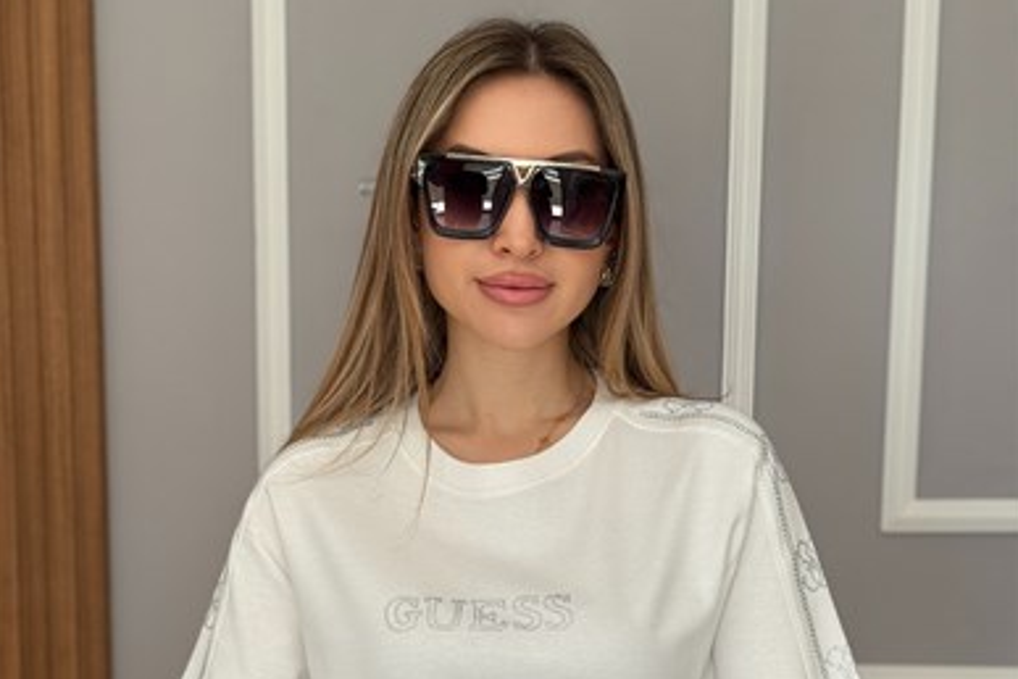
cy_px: 655
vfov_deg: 19.8
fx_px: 1894
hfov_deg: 30.1
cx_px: 510
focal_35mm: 67
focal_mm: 6.76
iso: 100
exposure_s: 1/120
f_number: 1.78
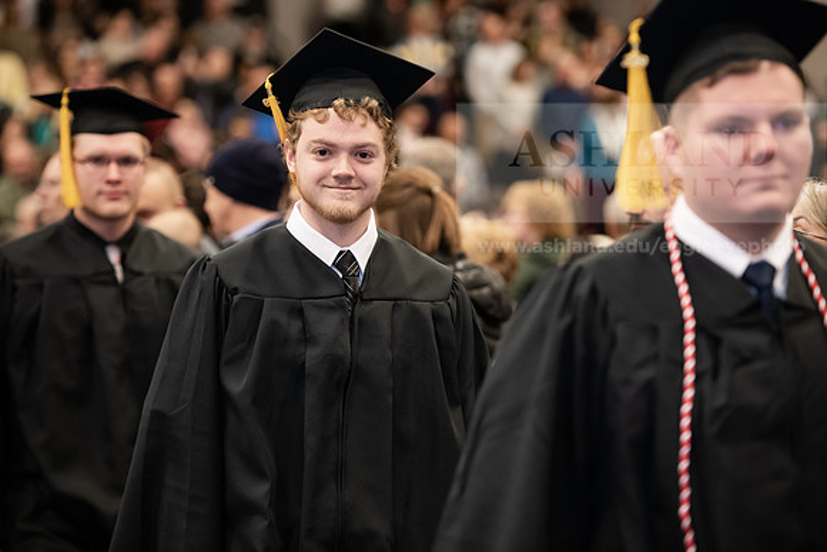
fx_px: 2987
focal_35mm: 130
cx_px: 414
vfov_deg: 10.6
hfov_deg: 15.8
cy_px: 276
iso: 2000
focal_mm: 130
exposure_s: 1/200
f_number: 3.2
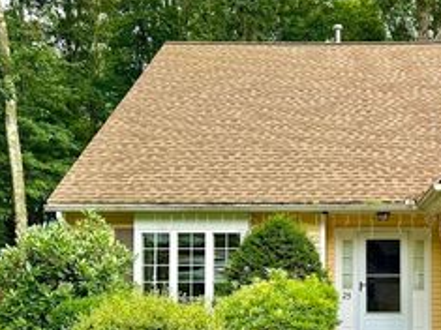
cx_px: 353
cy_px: 243
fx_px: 649
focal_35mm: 51
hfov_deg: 36.2
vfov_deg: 28.2
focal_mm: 6.76
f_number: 1.78
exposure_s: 1/1337
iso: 80
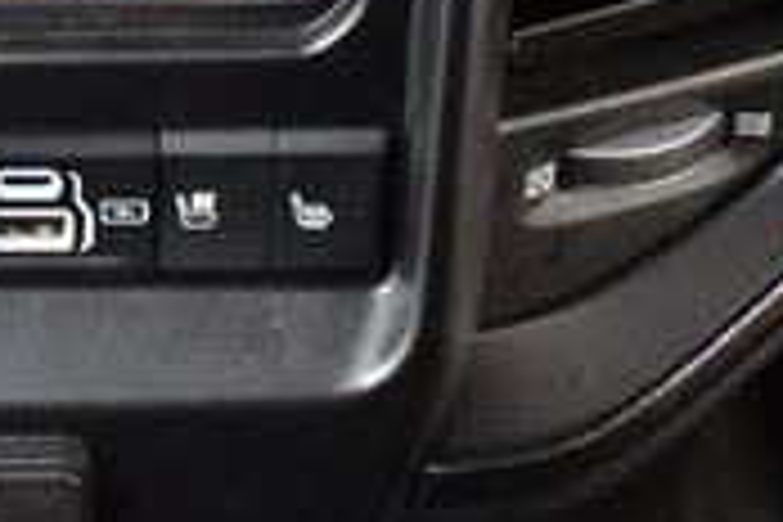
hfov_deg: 13.6
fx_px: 3197
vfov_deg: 9.2
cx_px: -99
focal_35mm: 147
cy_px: -81
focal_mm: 27
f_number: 4
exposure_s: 1/60
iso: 12800
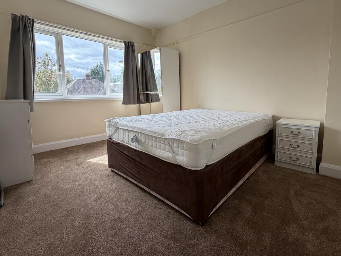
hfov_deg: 91.0
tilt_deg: -5.8
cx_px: 174
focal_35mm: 17
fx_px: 167
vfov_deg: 74.3
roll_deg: +0.5
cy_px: 111
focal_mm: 2.22
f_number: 2.2
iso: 40
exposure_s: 1/201
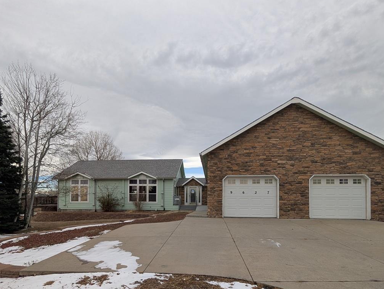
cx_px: 185
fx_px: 211
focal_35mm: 19
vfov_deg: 66.3
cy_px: 201
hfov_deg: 84.6
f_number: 1.7
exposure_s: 1/1300
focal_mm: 2.02
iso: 56
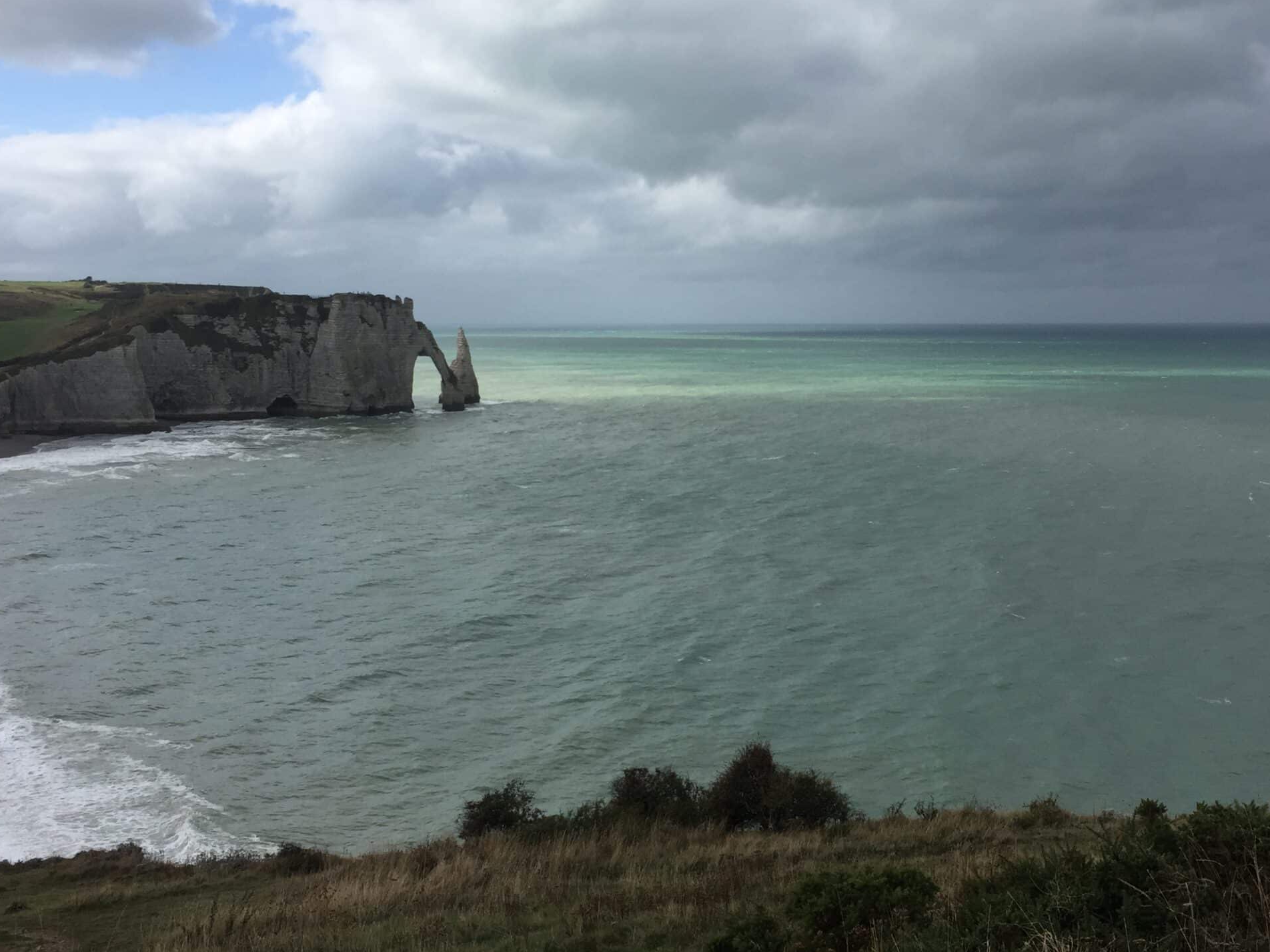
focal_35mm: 39
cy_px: 435
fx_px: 1431
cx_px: 676
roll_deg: -0.9
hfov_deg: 47.8
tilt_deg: -3.0
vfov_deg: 36.8
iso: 32
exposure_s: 1/2475
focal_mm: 4.15
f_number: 2.2
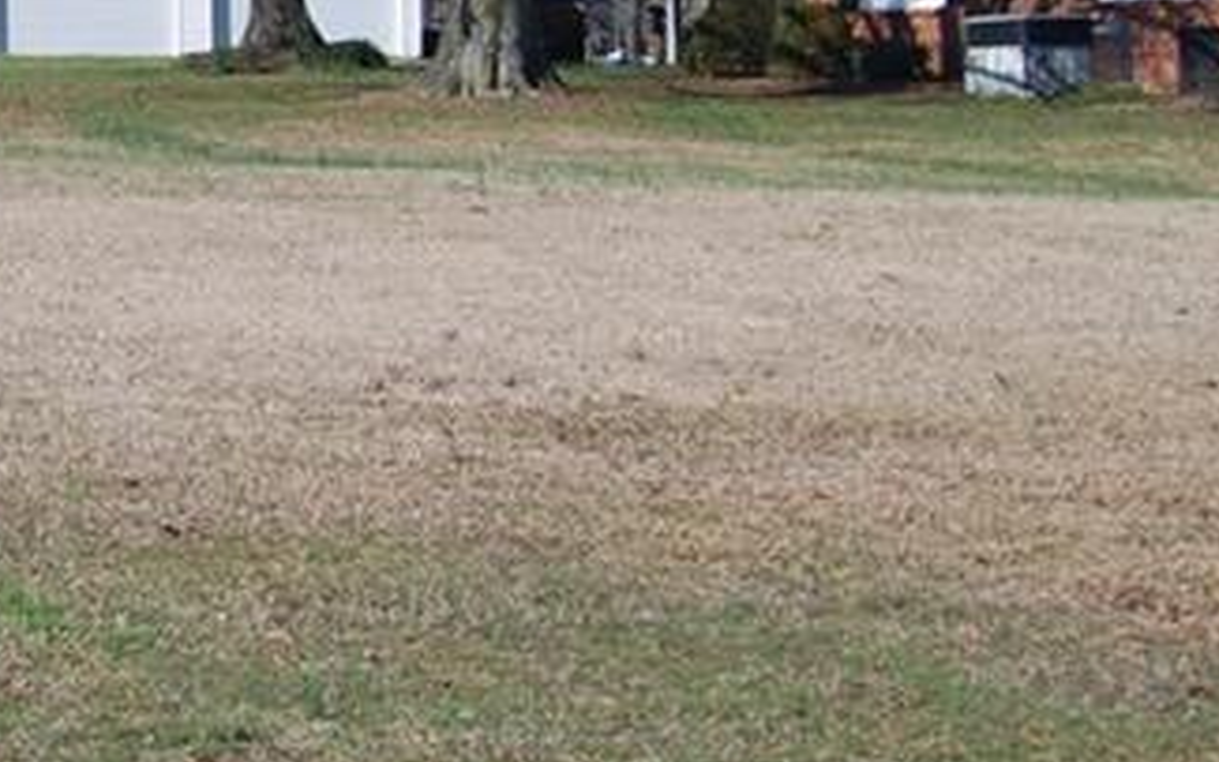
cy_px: -15
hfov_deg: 12.2
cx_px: -596
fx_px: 5447
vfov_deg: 8.0
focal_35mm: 164
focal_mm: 34
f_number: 8
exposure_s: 1/200
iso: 100
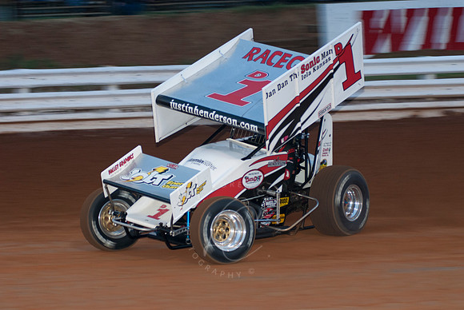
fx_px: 1838
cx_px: 232
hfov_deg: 14.4
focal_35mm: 142
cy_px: 155
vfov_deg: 9.7
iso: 250
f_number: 3.5
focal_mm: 95
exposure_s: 1/320
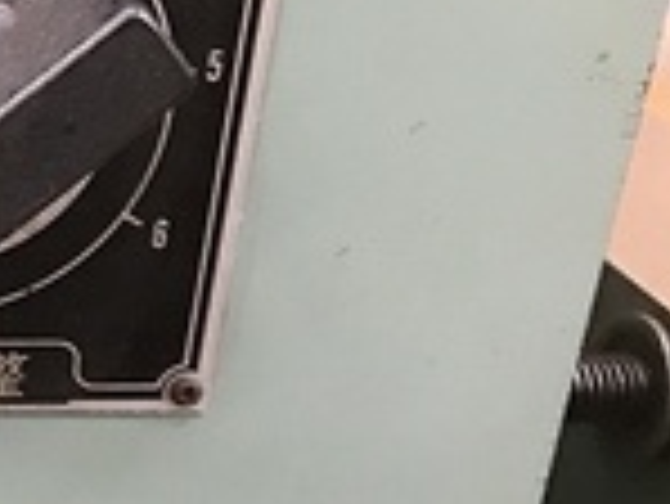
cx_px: -625
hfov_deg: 14.1
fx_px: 2324
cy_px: 446
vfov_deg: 12.3
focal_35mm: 120
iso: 100
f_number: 1.8
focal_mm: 3.99
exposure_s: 1/13
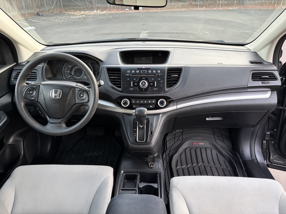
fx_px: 215
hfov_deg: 67.3
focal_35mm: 26
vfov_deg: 53.1
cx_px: 143
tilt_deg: -27.3
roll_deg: +1.1
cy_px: 107
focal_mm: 5.96
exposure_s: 1/60
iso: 400
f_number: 1.6
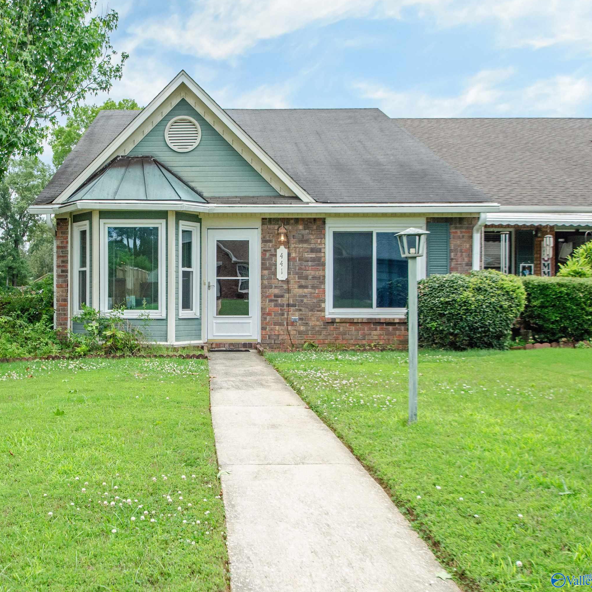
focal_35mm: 41
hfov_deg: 40.2
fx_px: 786
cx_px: 157
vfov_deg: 41.3
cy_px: 295
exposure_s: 1/1250
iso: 400
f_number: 7.1
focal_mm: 21
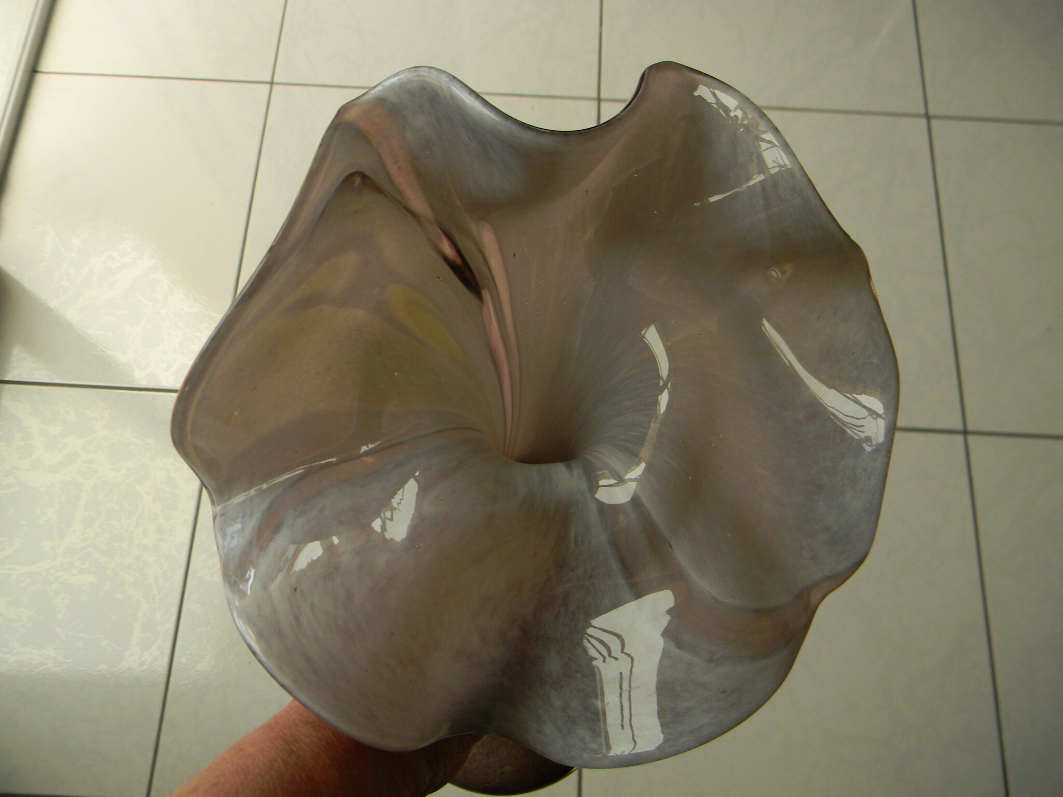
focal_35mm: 28
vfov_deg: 49.7
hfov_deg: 63.4
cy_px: 398
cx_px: 532
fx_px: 860
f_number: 3.5
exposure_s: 1/94.6
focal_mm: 5
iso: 80
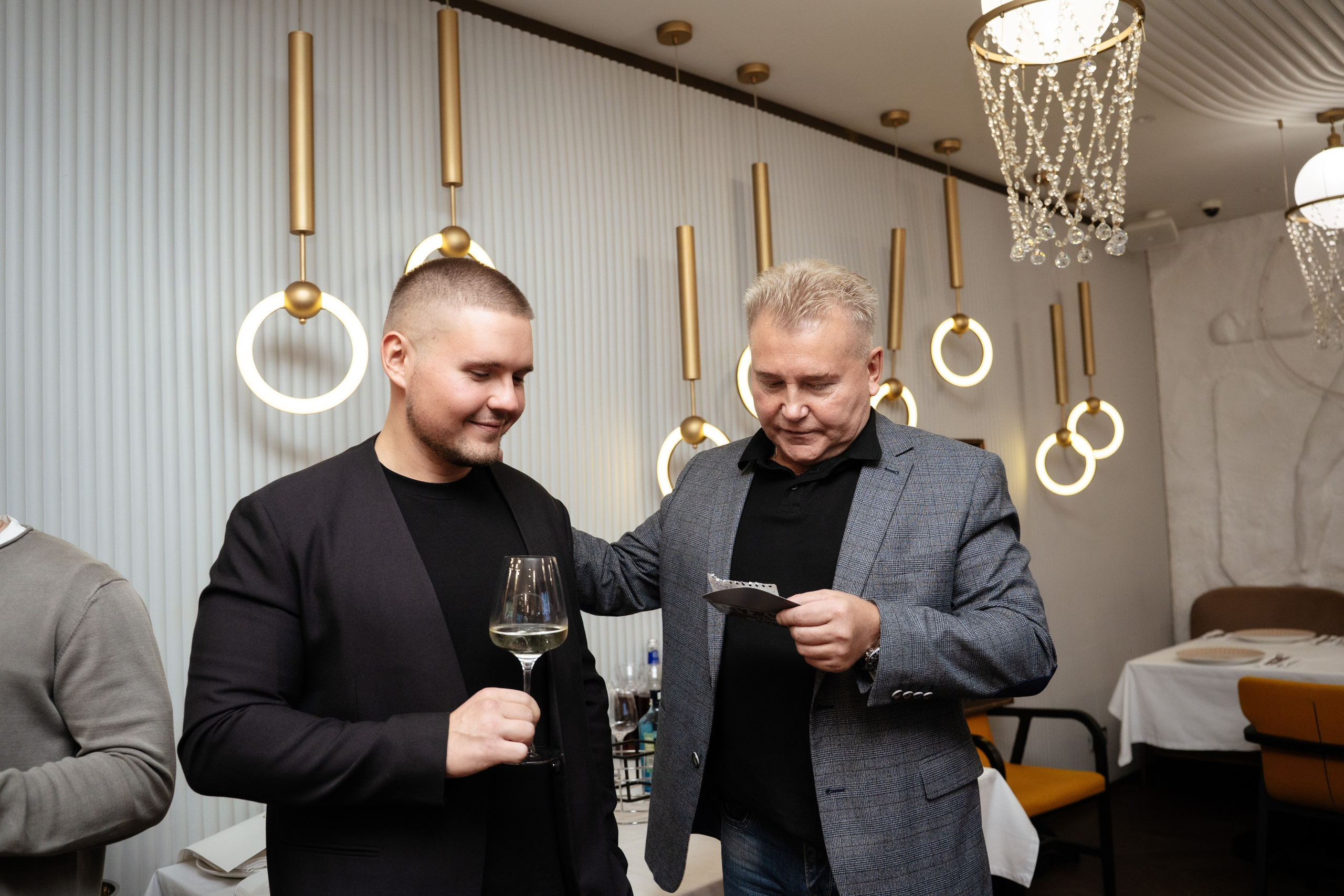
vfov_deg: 46.4
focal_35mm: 28
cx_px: 672
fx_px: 1045
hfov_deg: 65.5
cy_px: 448
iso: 1000
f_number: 3.5
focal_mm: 28
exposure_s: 1/125
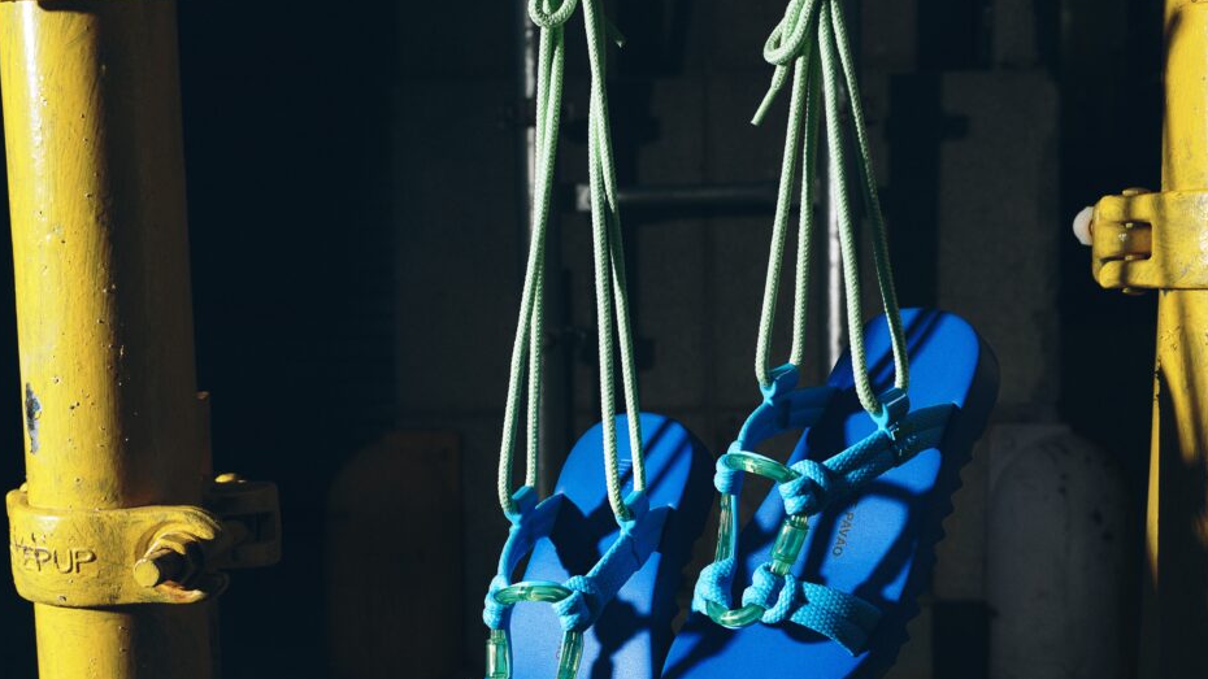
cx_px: 629
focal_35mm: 45
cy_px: 418
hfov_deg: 45.5
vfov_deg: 26.4
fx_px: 1441
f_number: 7.1
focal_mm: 30
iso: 400
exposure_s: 1/125
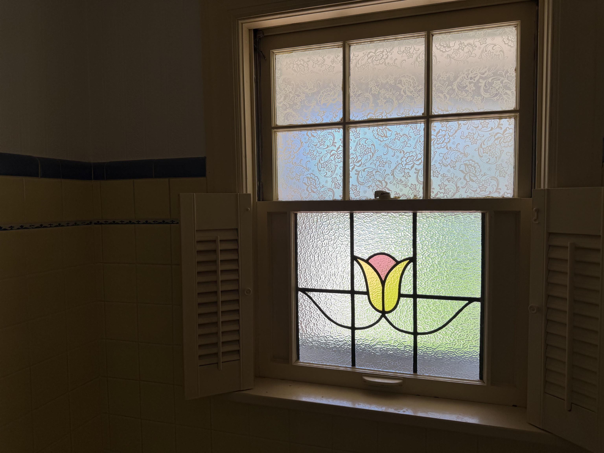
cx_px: 302
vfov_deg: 56.8
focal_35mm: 24
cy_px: 226
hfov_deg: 71.6
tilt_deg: -5.7
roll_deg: +1.4
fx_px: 419
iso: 80
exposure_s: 1/312
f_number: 1.78
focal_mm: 6.76
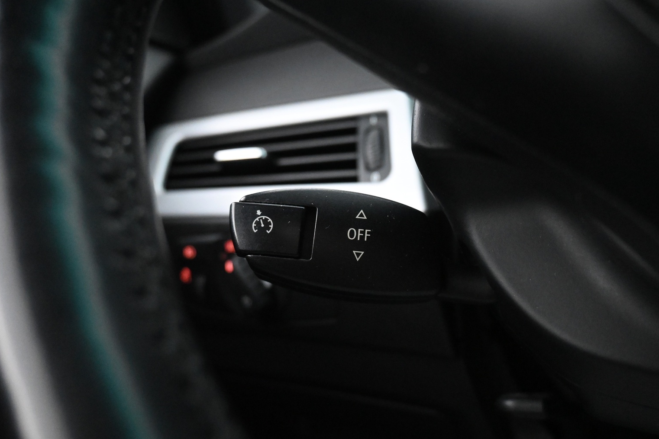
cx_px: 341
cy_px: 233
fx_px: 614
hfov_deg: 56.4
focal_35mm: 34
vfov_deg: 39.4
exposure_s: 1/50
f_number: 4
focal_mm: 21
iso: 6400
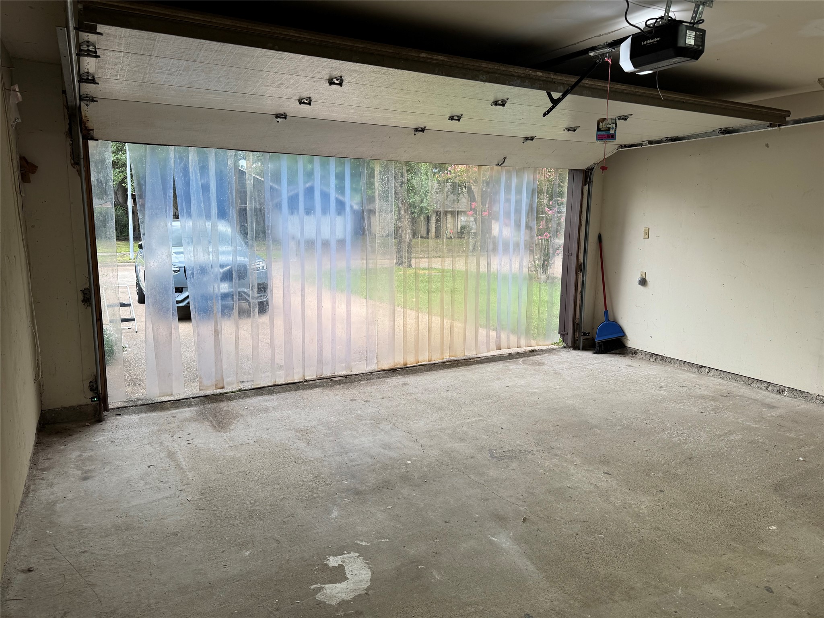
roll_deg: -0.8
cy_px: 309
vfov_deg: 56.8
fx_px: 571
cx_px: 412
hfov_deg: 71.6
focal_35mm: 24
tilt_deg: -9.0
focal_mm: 6.76
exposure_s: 1/301
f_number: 1.78
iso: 80
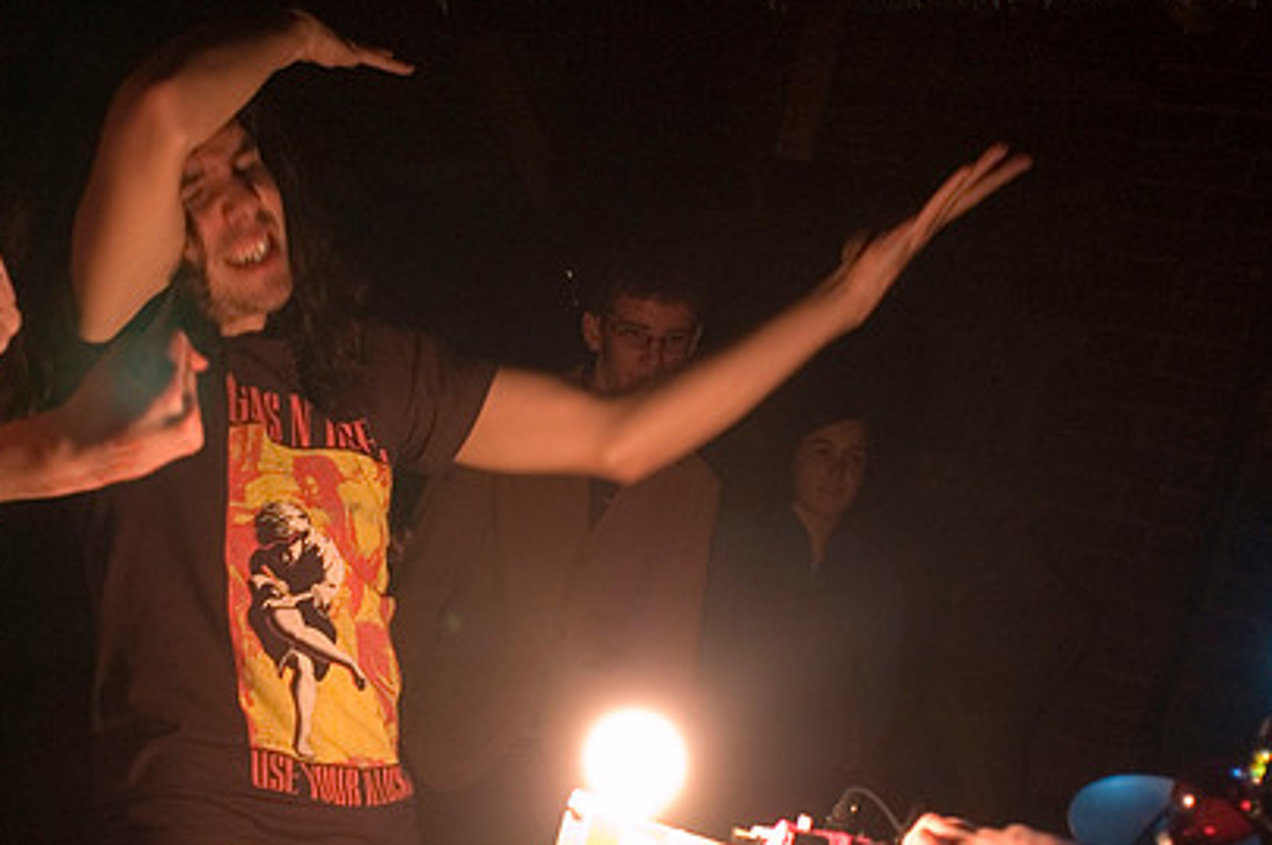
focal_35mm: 43
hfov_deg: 44.7
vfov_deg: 30.9
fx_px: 1517
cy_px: 565
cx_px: 411
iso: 800
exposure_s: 1/20
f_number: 3.2
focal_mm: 20
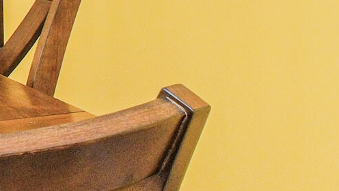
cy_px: -166
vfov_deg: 11.7
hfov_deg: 17.4
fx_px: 854
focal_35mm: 95
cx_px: -301
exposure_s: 1/60
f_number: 7.1
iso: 1250
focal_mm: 10
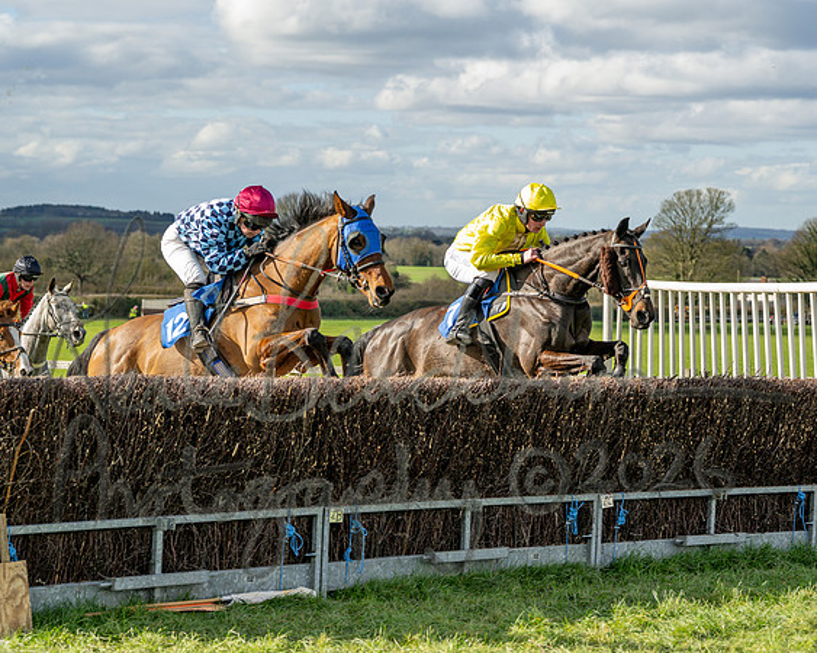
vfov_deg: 15.5
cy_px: 326
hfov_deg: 19.3
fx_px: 2406
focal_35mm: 100
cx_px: 416
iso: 400
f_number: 4
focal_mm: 83
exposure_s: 1/1600
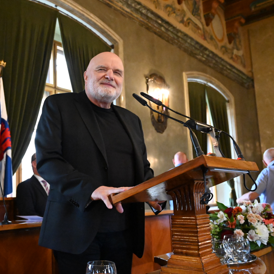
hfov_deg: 43.3
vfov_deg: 43.9
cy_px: 139
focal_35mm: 38
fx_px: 340
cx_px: 95
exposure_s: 1/800
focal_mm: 29
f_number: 4.5
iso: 20000
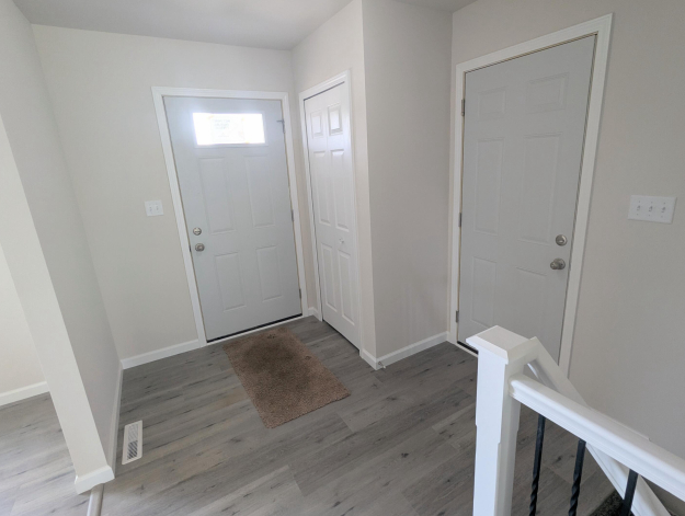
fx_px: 337
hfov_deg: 90.9
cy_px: 250
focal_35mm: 17
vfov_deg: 74.9
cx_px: 353
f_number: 2.2
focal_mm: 2.35
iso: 58
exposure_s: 1/30
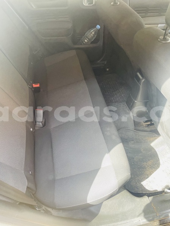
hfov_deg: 53.1
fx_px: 170
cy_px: 113
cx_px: 85
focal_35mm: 26
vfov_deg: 67.3
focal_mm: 4.2
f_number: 1.6
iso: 100
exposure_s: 1/121
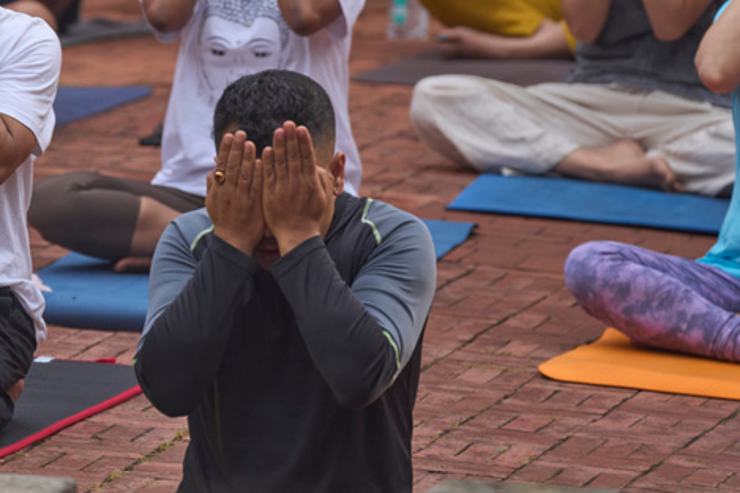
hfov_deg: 3.3
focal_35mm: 622
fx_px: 12776
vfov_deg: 2.2
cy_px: 77
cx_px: 164
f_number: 5.6
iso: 200
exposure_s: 1/500
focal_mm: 285
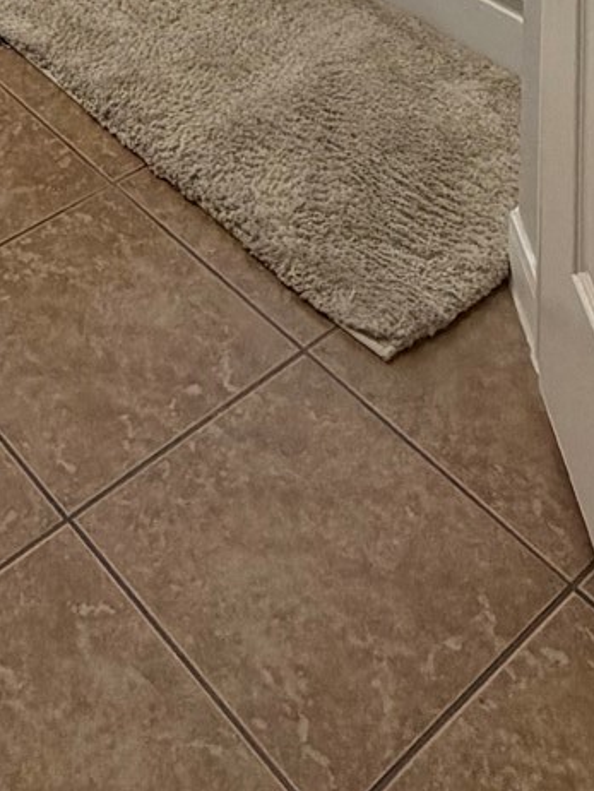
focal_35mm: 62
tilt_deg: -1.2
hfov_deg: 23.0
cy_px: -729
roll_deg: -0.4
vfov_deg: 19.8
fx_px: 1417
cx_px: 53
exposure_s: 1/120
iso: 160
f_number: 2.2
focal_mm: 2.22
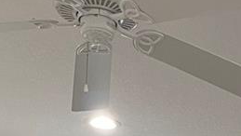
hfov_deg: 15.9
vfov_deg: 7.5
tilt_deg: -3.8
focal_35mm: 131
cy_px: 480
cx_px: 269
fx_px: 838
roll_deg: -2.9
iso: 250
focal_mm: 5.1
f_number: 1.6
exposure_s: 1/60
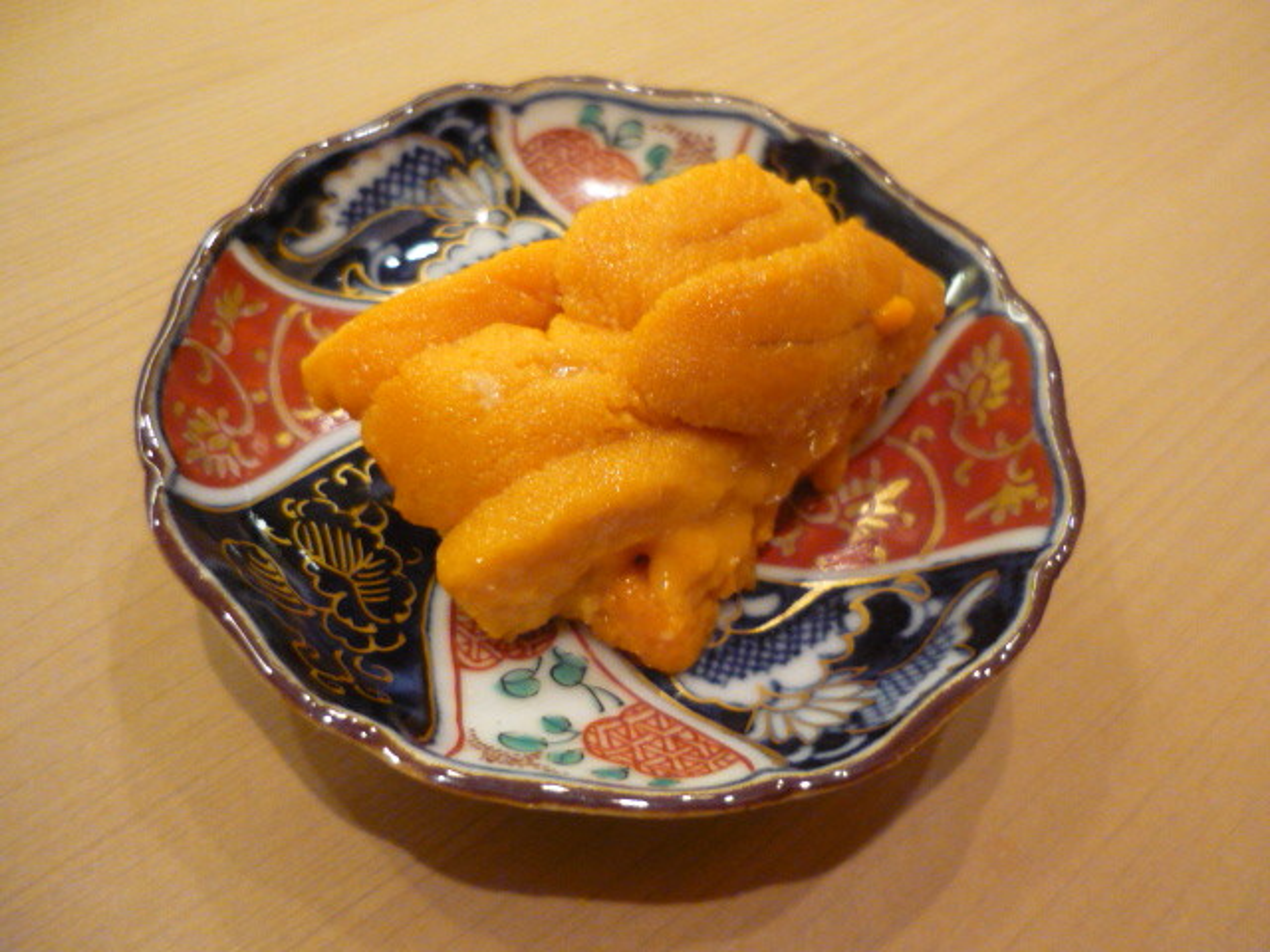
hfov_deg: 55.4
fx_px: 1211
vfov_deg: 42.9
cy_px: 476
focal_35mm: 33
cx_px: 635
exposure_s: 1/20
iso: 400
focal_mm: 5.5
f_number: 2.8
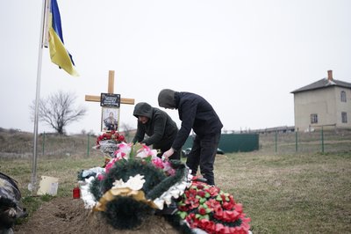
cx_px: 176
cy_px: 117
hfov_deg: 54.5
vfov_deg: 37.8
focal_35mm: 35
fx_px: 341
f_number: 1.4
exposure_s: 1/800
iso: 100
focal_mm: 35
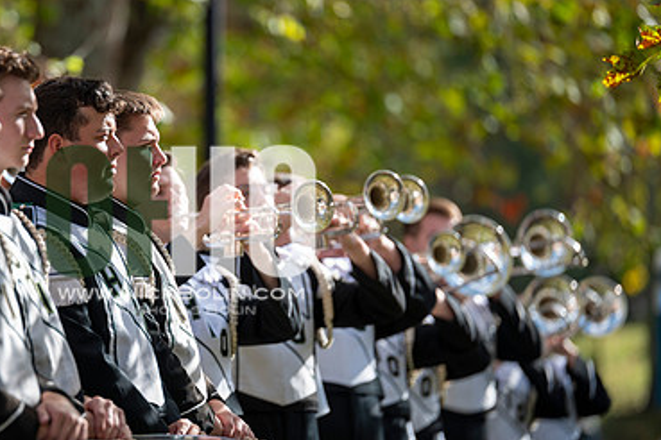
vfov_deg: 4.4
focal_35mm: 314
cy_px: 229
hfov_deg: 6.6
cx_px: 181
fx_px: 5765
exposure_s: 1/500
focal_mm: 200
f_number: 2.8
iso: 64
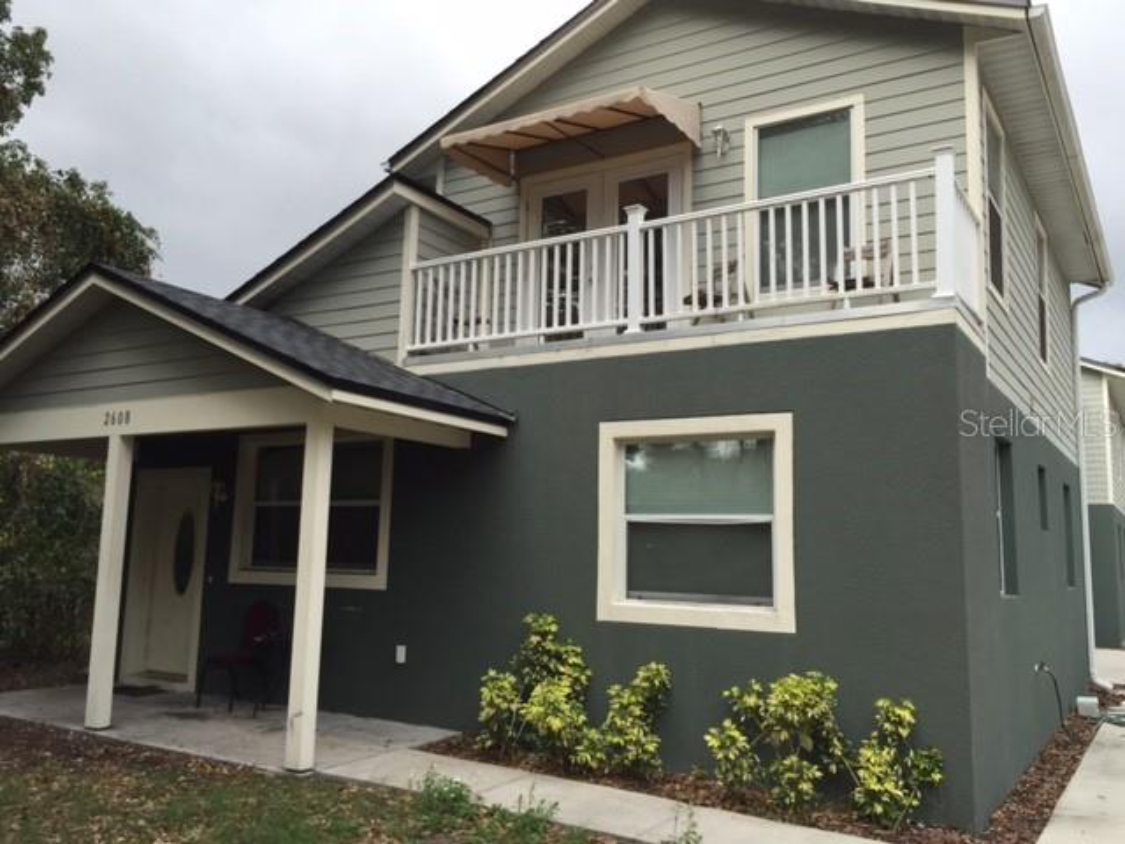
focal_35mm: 29
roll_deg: -2.7
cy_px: 422
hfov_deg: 61.7
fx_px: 942
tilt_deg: +7.6
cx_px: 562
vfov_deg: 48.2
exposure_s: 1/719
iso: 32
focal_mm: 4.15
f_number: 2.2
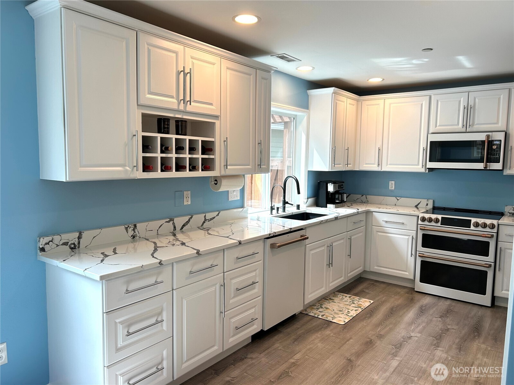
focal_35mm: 26
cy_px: 192
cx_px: 257
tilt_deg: -5.3
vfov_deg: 53.1
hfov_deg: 67.3
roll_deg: -0.3
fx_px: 386
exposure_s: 1/166
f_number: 1.5
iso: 40
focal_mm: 5.7
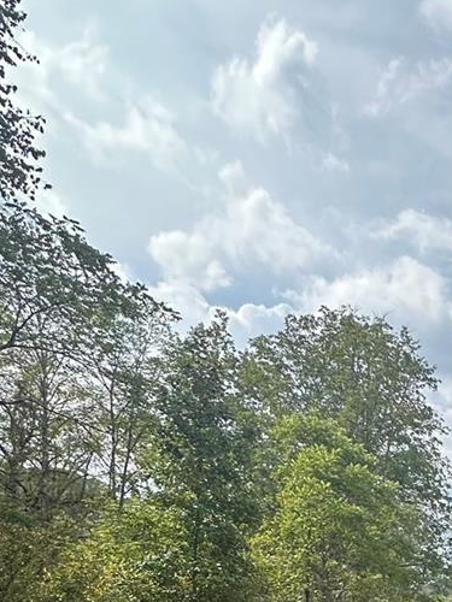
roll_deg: -0.4
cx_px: 621
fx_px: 749
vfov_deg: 37.0
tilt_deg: +0.0
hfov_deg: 27.0
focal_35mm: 43
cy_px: 661
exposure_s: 1/1715
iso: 40
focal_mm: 2.22
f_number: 2.2
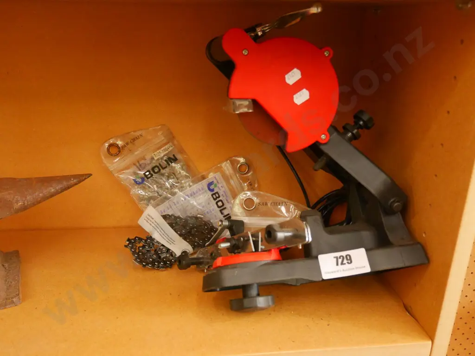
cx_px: 238
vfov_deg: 46.8
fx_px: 412
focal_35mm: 30
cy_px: 178
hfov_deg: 59.9
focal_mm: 15
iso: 3200
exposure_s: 1/100
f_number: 3.8
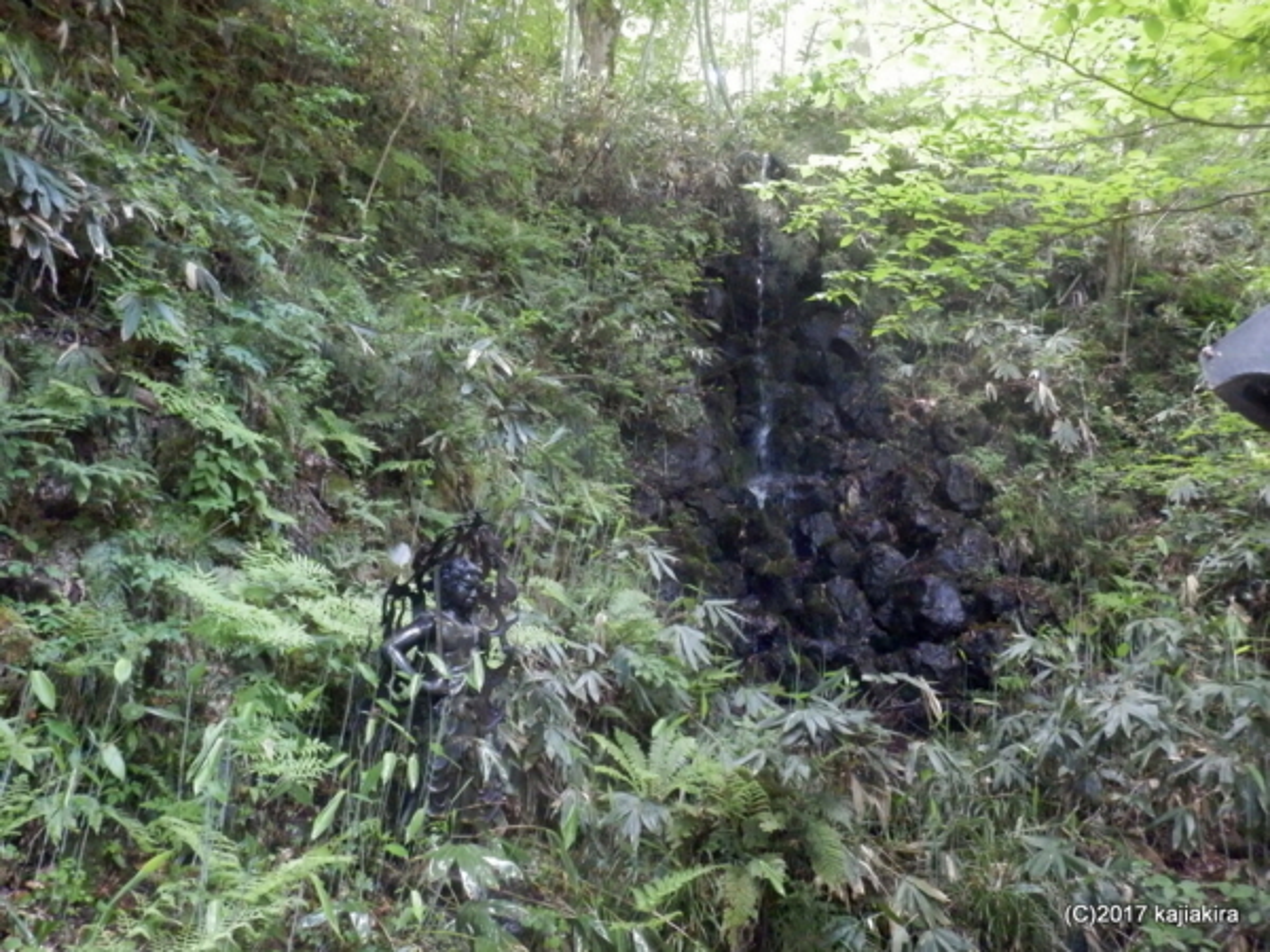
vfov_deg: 38.7
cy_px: 476
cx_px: 635
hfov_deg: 50.1
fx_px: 1357
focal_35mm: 37
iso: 1600
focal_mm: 6.6
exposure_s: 1/80
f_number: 3.9
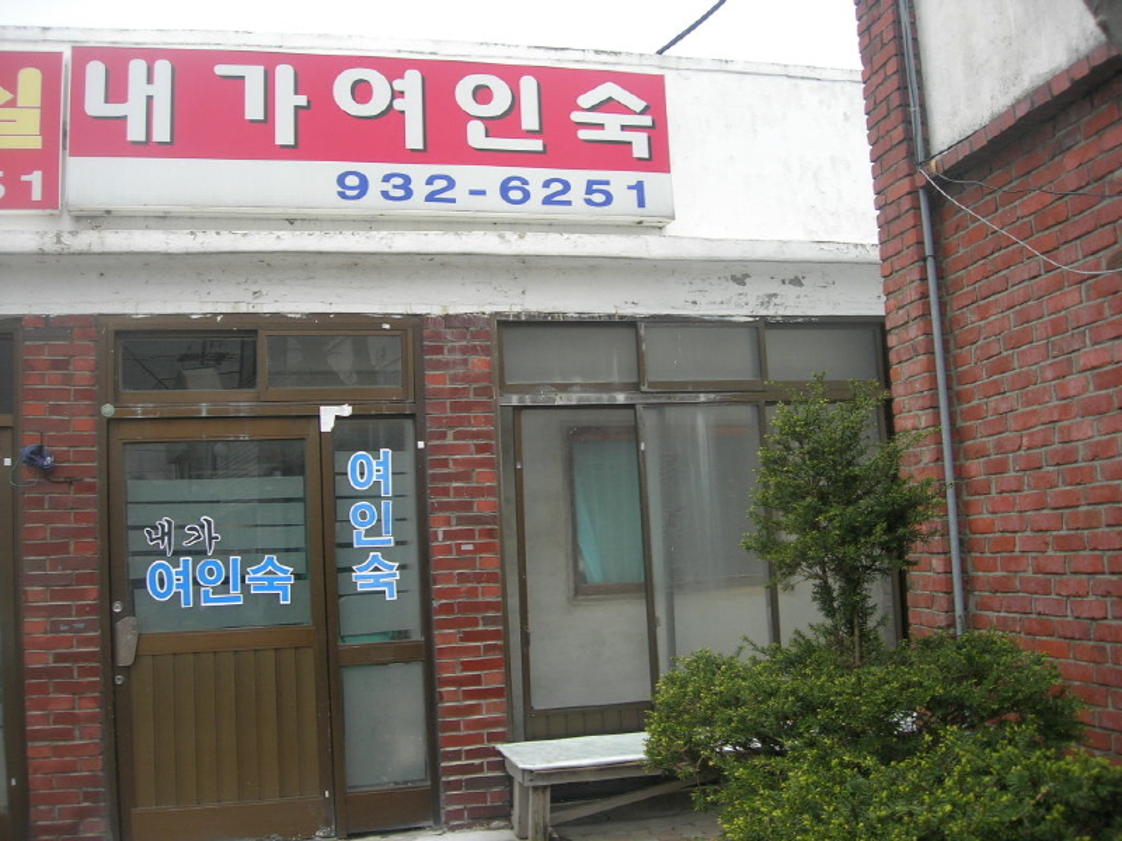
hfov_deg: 49.0
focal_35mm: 38
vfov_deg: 37.7
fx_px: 1232
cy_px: 420
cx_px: 561
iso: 64
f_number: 2.8
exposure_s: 1/135
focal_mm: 7.8
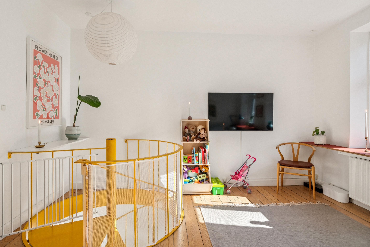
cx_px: 182
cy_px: 121
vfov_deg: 64.6
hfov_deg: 86.9
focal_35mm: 19
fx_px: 195
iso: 640
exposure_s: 1/200
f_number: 9
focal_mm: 18
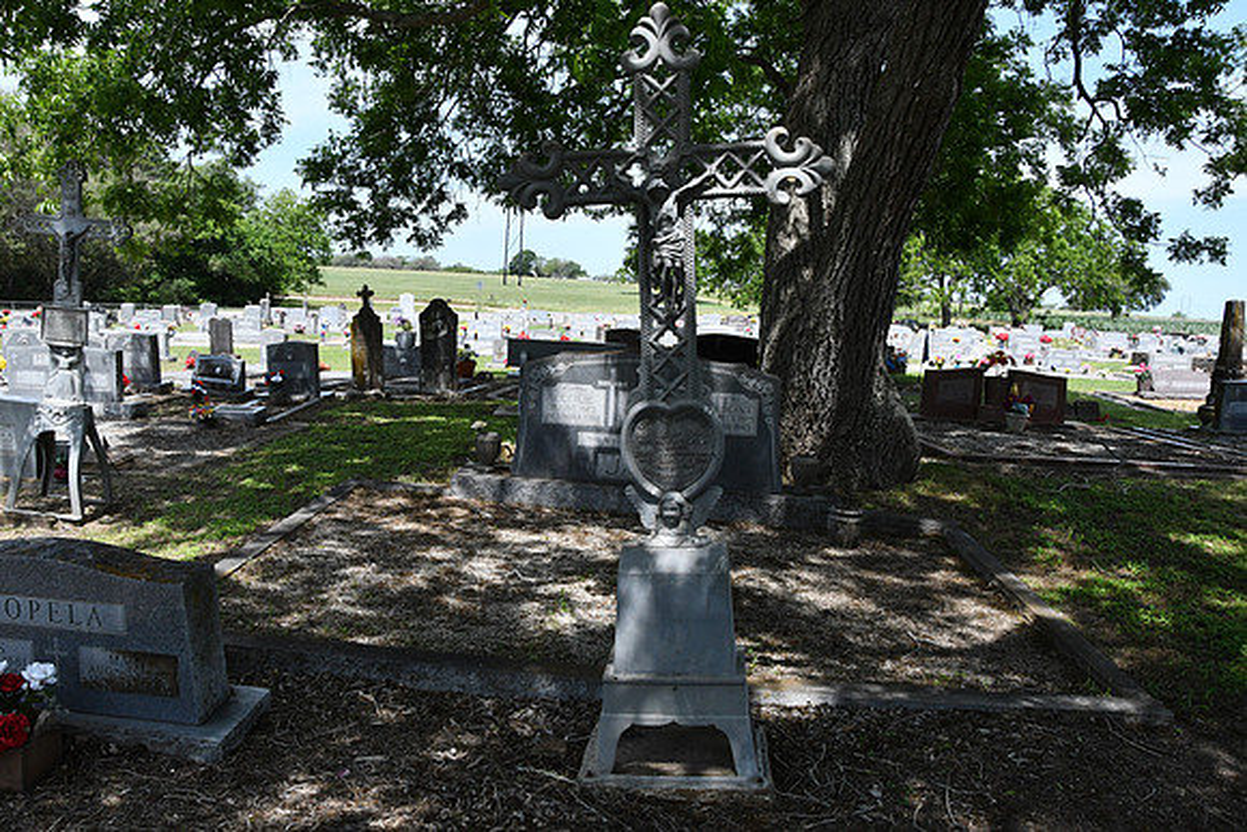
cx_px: 624
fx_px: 935
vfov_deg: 48.0
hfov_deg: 67.4
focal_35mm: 27
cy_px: 416
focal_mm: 18
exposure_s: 1/800
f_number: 14
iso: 1600
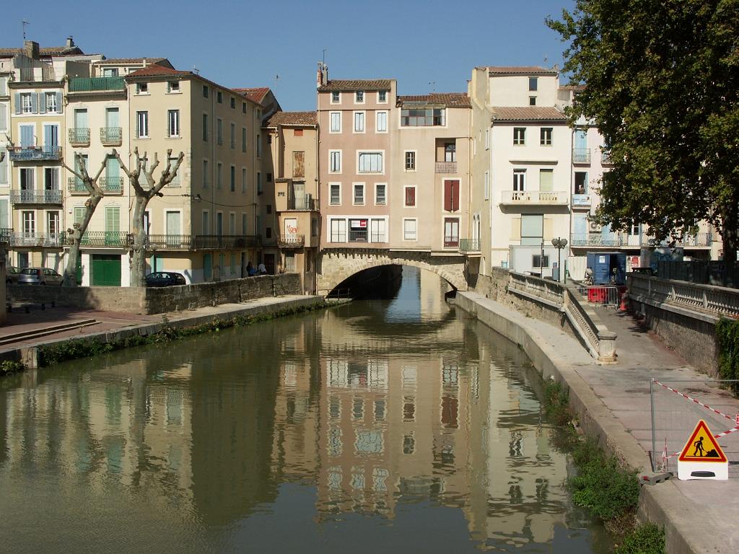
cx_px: 370
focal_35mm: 45
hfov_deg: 42.1
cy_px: 277
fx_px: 961
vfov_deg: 32.2
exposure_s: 1/400
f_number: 9
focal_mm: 11.57
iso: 64
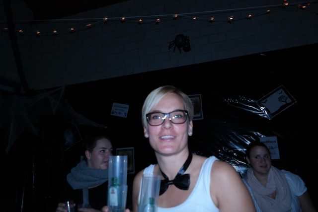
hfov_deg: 67.4
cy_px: 106
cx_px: 159
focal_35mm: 27
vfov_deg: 48.0
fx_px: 239
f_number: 5
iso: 400
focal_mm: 18
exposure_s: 1/50
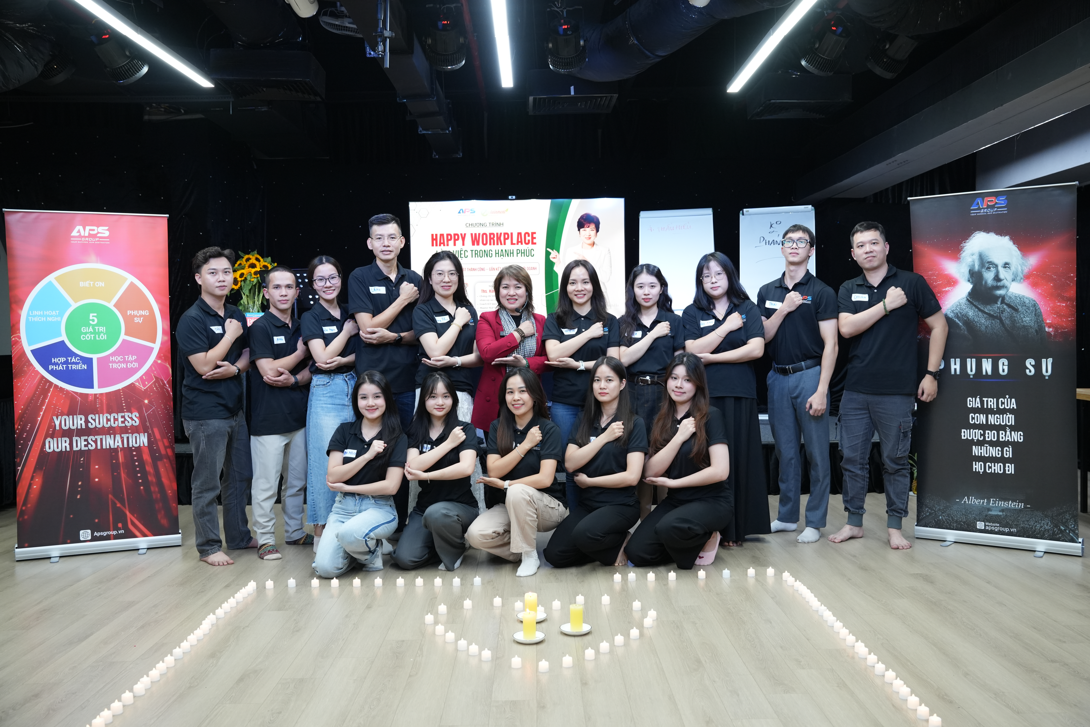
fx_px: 1002
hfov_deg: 57.1
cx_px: 545
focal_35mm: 33
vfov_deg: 39.9
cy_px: 364
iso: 1600
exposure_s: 1/125
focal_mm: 33.1
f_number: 4
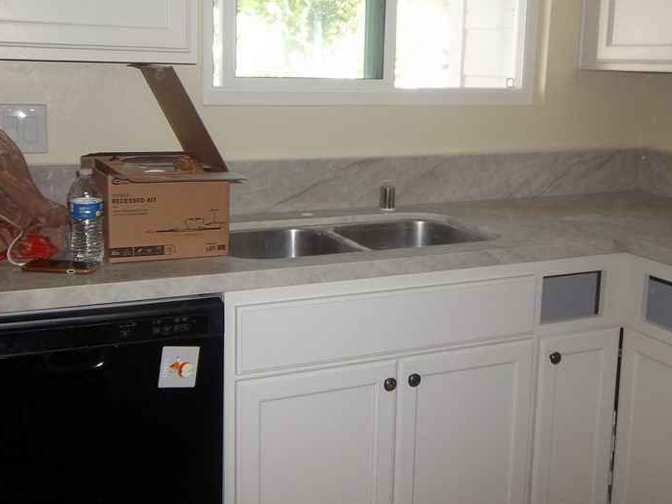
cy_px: 216
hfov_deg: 45.8
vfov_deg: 35.1
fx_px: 796
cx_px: 342
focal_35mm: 41
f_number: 3.5
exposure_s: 1/30
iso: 64
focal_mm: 5.05
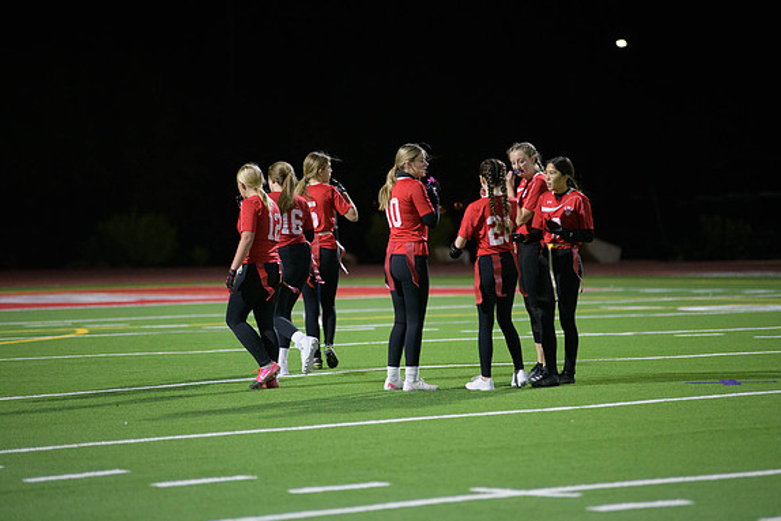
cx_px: 393
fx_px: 4383
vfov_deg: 6.8
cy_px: 260
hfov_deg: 10.2
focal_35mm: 202
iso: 4000
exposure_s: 1/640
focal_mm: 200
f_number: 2.8
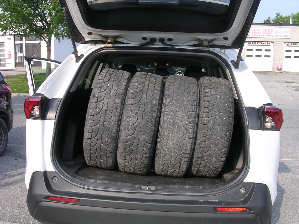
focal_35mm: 38
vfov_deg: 37.7
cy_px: 112
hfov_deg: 49.0
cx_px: 150
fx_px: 328
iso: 100
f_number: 5.6
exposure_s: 1/145
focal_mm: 5.8
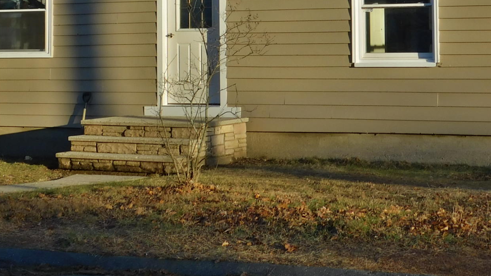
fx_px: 1745
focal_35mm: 134
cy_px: -82
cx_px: 258
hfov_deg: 16.0
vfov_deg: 8.9
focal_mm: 9
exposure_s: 1/500
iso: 125
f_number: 3.8
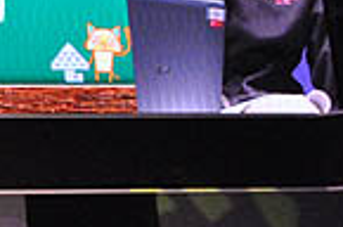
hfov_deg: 16.3
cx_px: -220
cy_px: 31
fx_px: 1055
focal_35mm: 111
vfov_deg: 12.2
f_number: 9
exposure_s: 1/320
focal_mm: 22
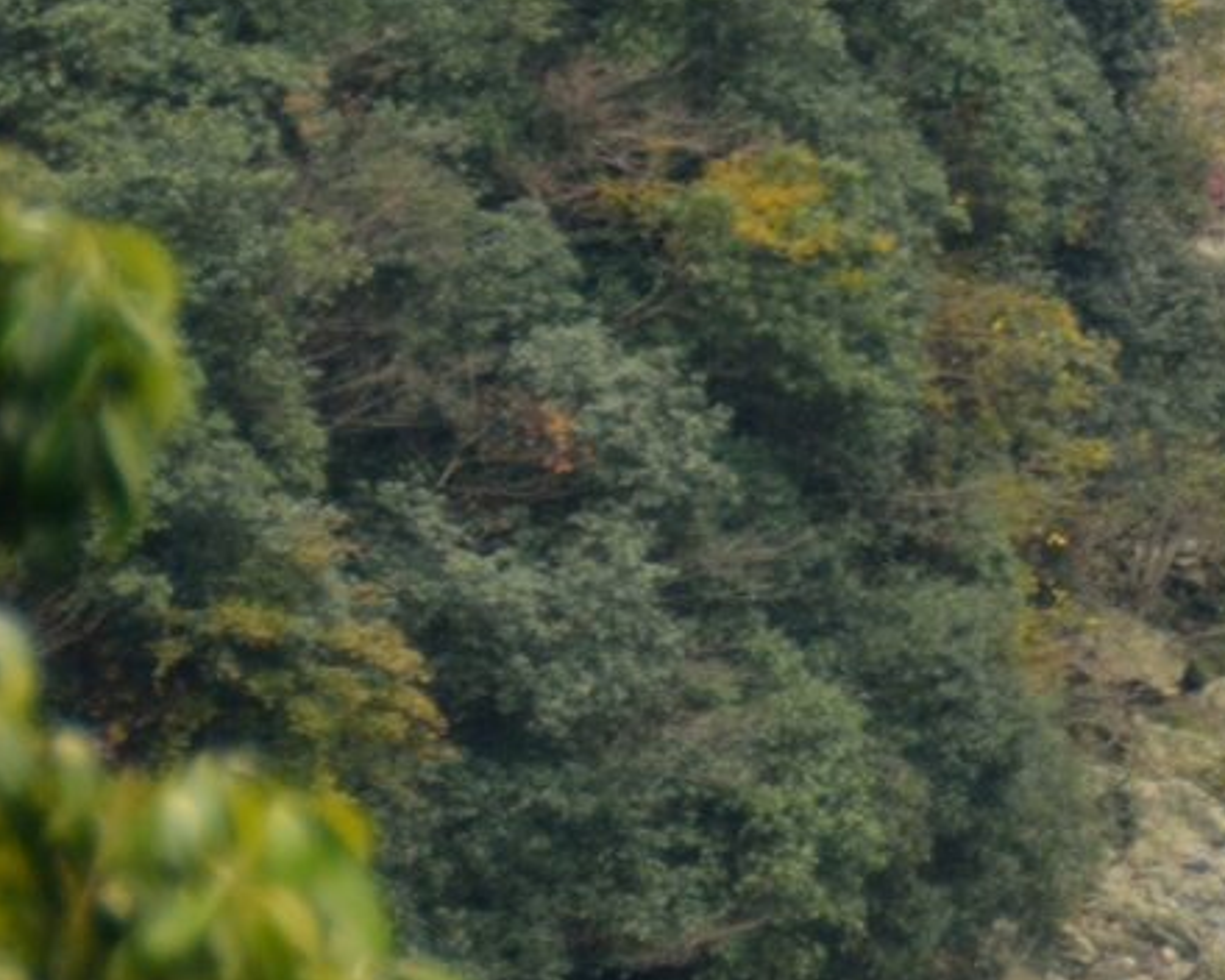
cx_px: 3269
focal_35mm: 859
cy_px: -1264
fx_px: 31133
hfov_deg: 2.2
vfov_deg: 1.8
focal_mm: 105
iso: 200
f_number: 5.3
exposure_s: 1/160
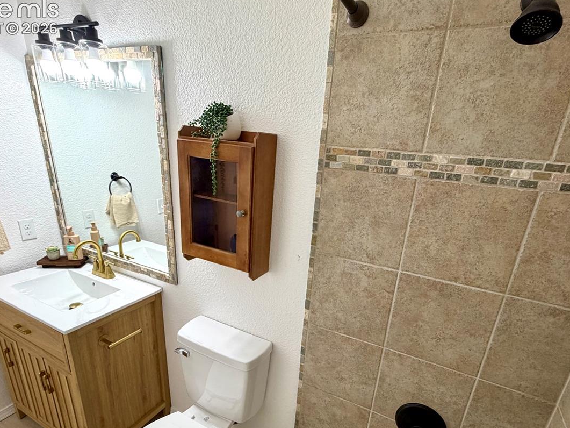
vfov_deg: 68.0
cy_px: 258
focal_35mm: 19
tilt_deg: -19.8
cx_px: 298
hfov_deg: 84.6
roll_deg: -3.8
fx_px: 313
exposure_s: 1/120
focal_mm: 2.22
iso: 160
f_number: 2.2
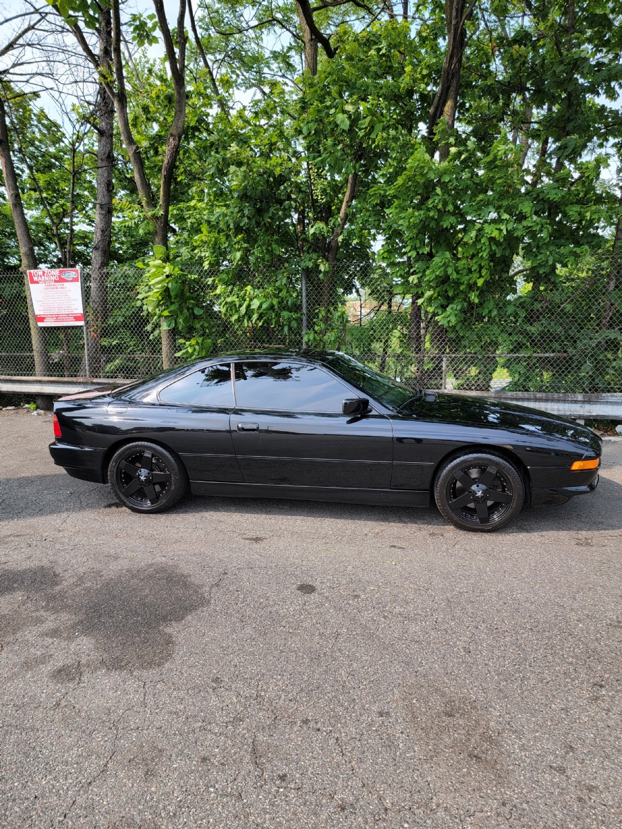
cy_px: 414
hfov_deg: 56.8
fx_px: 575
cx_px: 311
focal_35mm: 24
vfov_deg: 71.6
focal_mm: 6.7
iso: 16
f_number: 1.8
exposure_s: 1/272
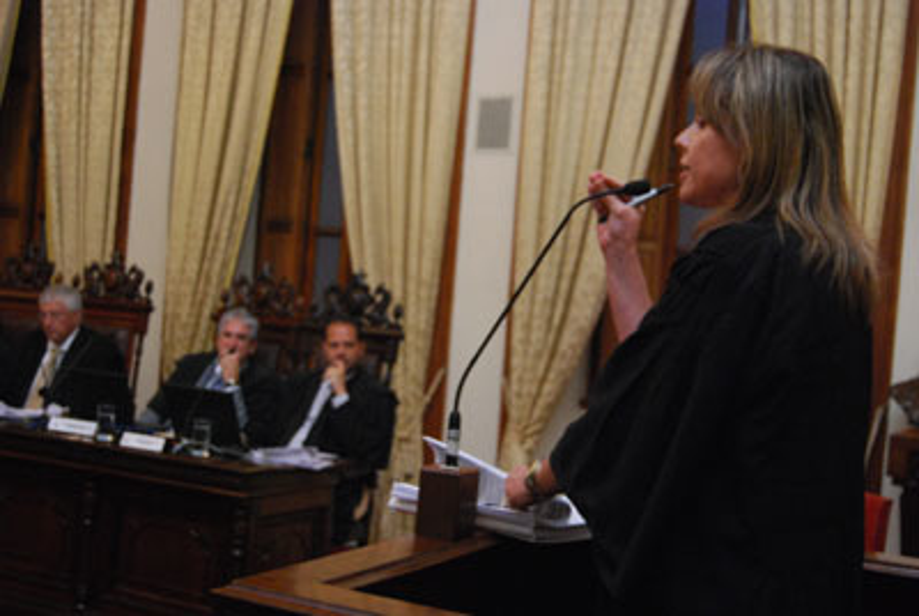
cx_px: 460
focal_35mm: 48
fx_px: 1227
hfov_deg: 41.1
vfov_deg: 28.2
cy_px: 308
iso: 1600
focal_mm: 32
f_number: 4.5
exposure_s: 1/60
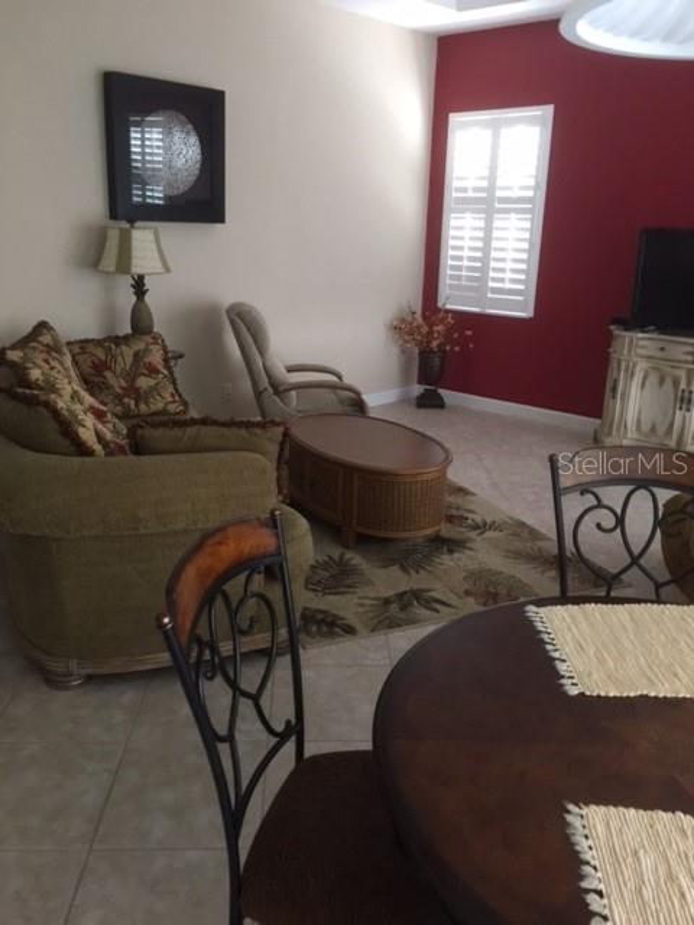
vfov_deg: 61.7
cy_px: 462
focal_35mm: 29
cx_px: 347
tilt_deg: -16.9
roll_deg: -0.7
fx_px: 775
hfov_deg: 48.2
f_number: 2.2
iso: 125
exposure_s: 1/15
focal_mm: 4.15
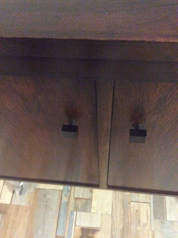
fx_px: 220
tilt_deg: -59.4
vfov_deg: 56.9
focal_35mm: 32
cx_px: 89
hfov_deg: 44.1
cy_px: 119
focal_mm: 3.3
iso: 800
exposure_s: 1/17
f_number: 2.4
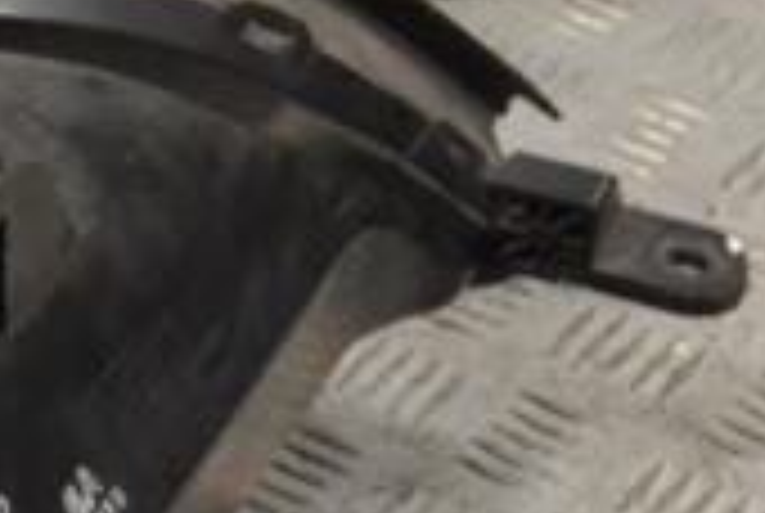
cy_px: 414
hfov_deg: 11.5
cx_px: -468
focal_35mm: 169
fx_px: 3597
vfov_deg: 8.1
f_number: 8
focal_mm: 32
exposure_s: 1/250
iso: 3200
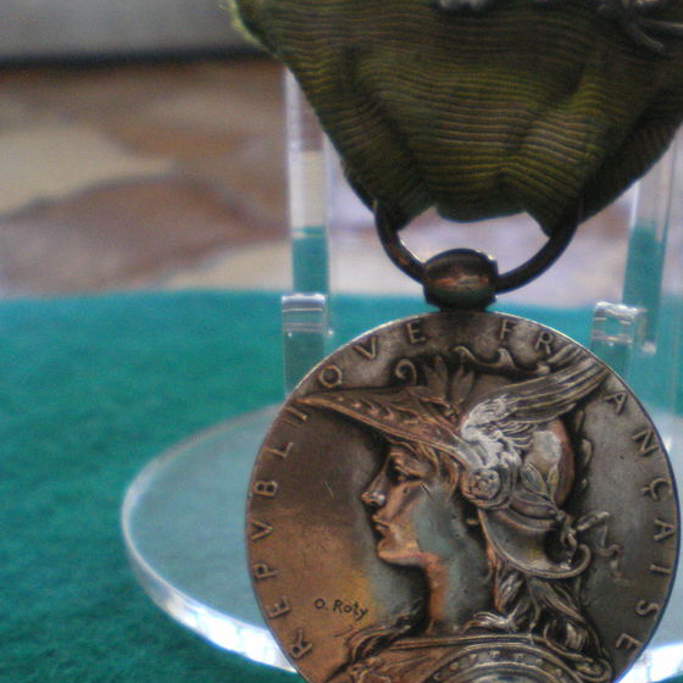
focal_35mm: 60
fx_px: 1339
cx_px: 493
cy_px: 442
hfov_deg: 28.3
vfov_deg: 28.5
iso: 400
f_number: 3.1
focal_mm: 6.3
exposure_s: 1/25
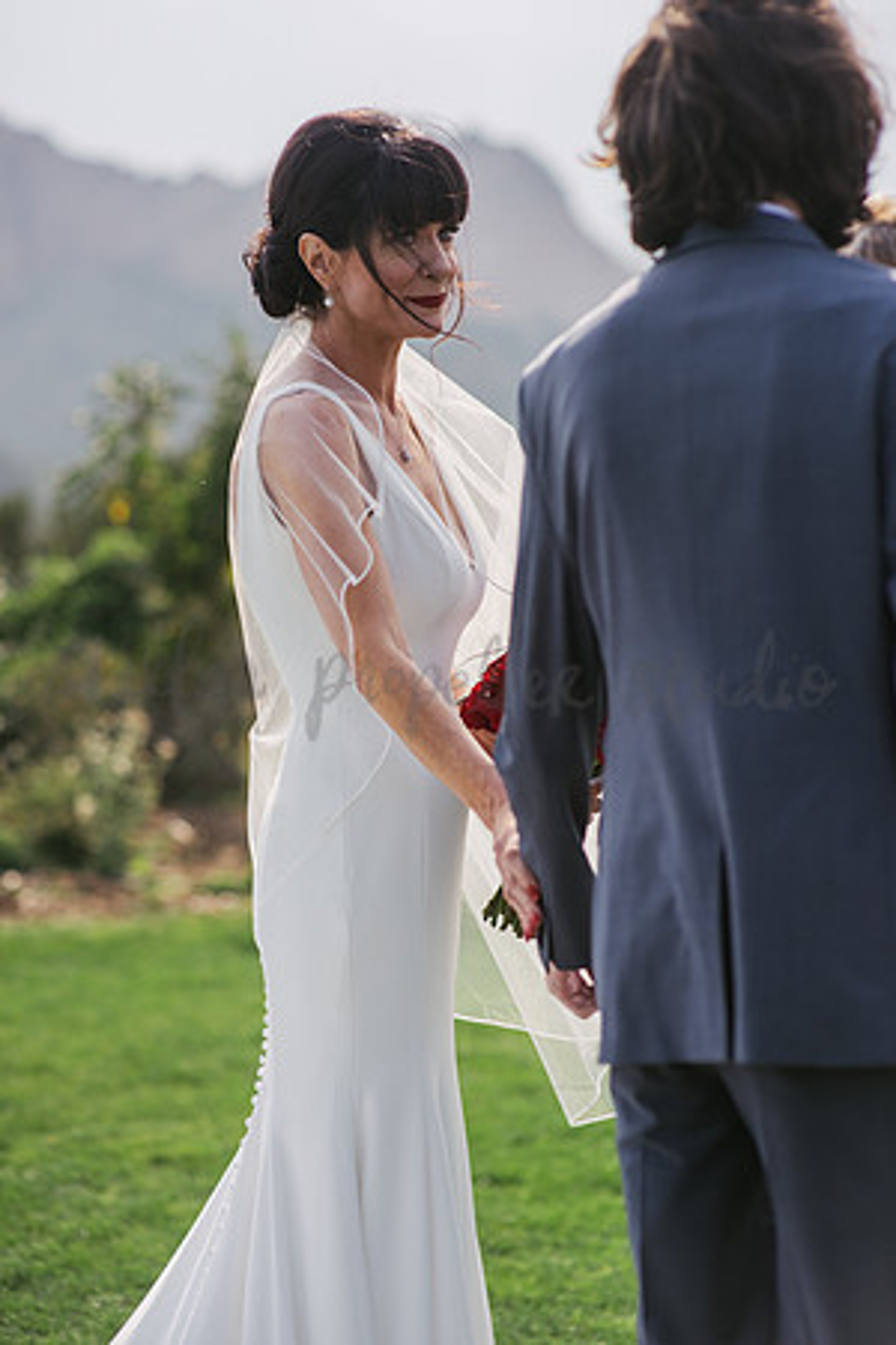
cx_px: 448
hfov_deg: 16.1
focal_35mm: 85
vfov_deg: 23.9
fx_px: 3173
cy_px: 672
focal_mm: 85
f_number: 2.2
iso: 160
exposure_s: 1/5000
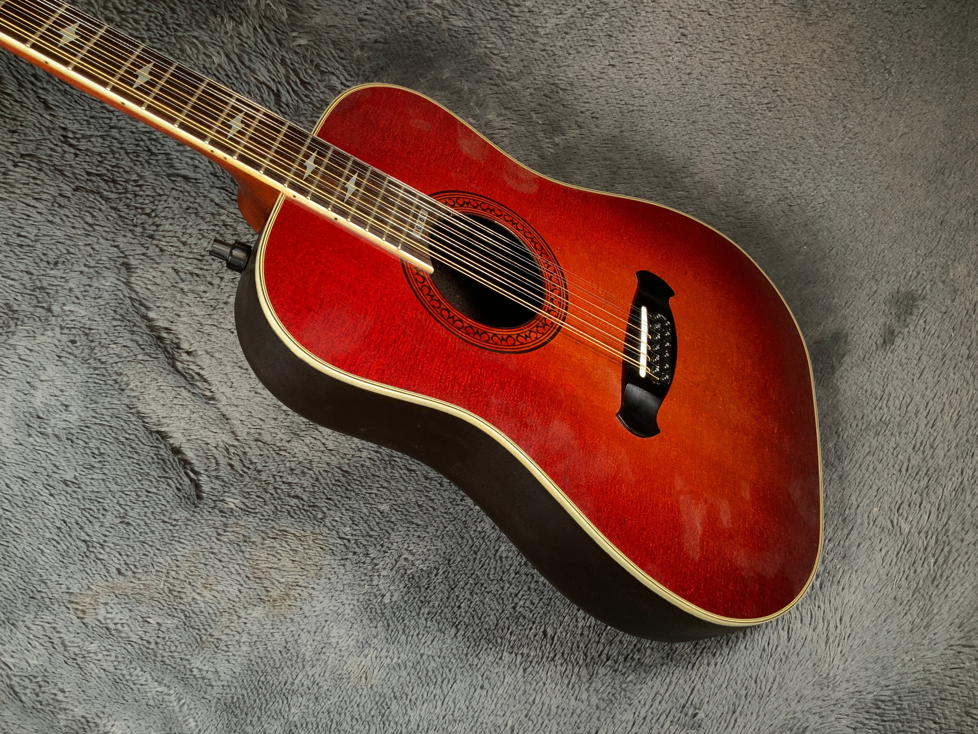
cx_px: 489
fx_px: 819
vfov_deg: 48.2
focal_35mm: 29
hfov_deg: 61.7
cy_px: 367
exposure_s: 1/78
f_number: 1.8
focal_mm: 3
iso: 64
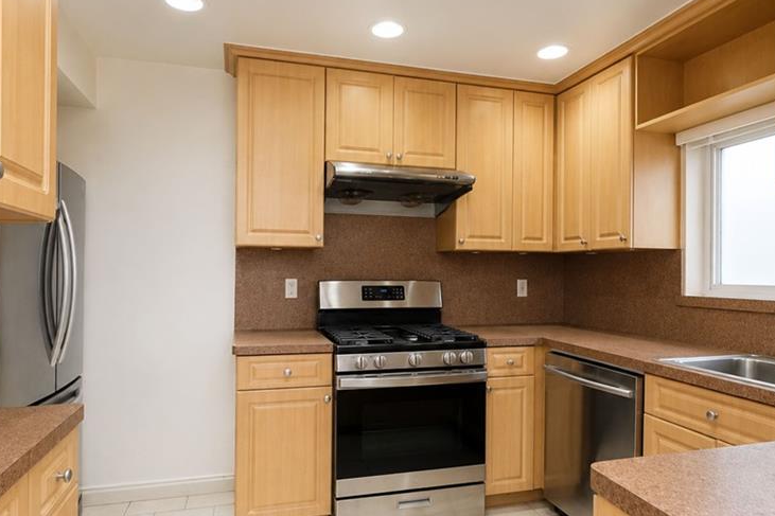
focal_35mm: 21
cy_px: 268
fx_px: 452
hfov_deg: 81.2
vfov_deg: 59.5
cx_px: 375
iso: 1600
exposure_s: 1/60
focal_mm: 10
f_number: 8
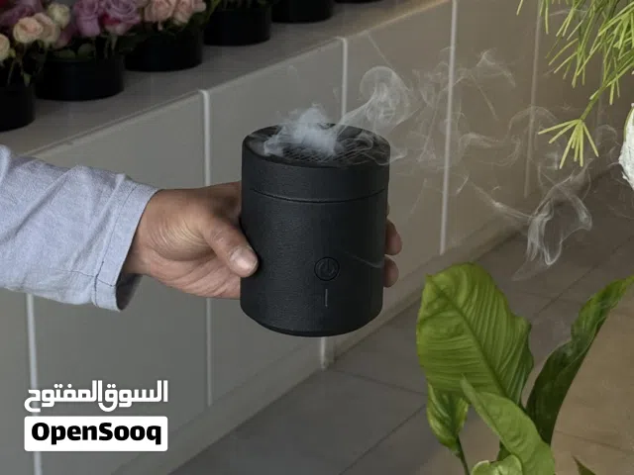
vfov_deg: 30.3
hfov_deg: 39.7
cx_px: 317
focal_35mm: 48
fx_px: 879
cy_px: 238
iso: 64
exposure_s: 1/545
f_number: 1.78
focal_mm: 6.76
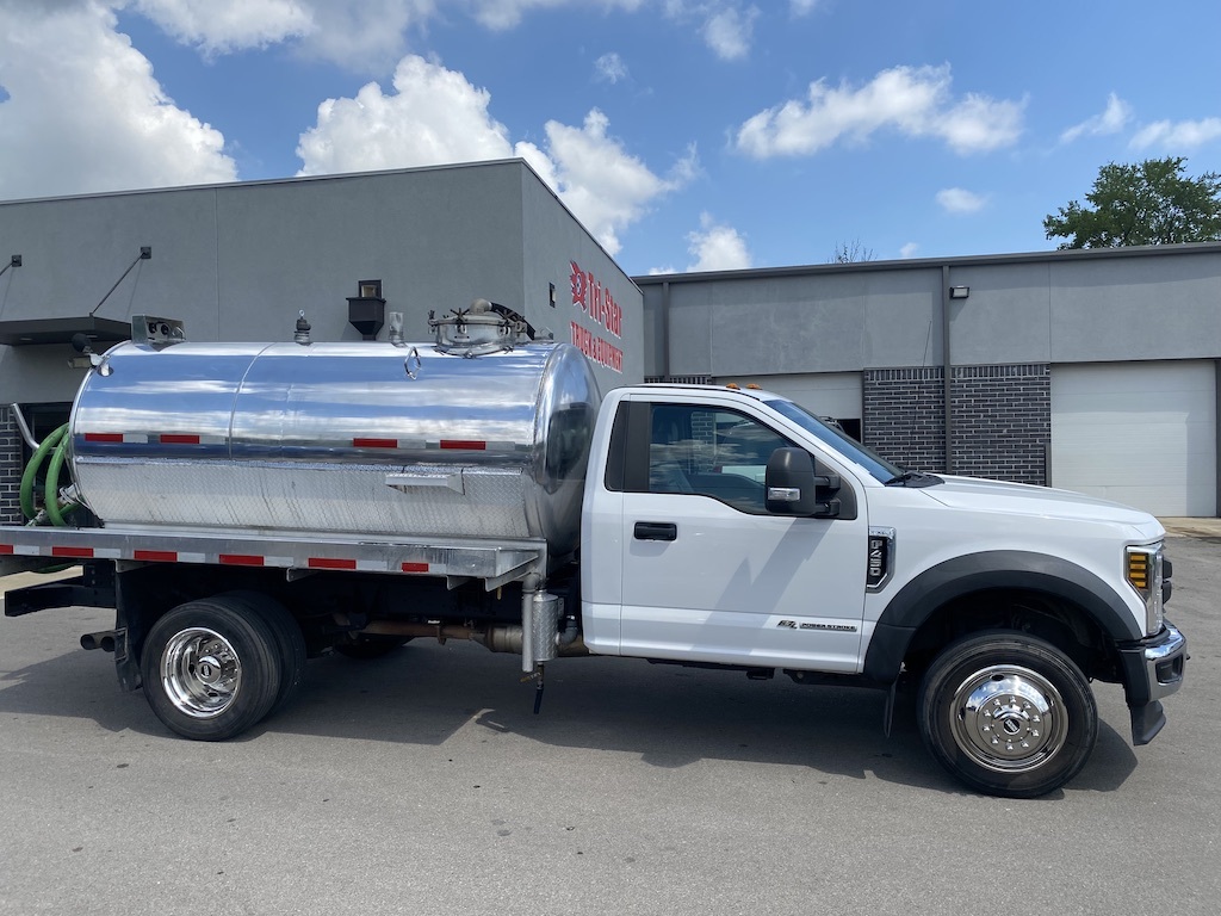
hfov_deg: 67.3
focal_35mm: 26
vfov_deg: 53.1
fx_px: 917
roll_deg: +1.3
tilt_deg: -0.4
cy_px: 458
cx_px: 610
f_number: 1.8
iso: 32
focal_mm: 4.25
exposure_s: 1/2688
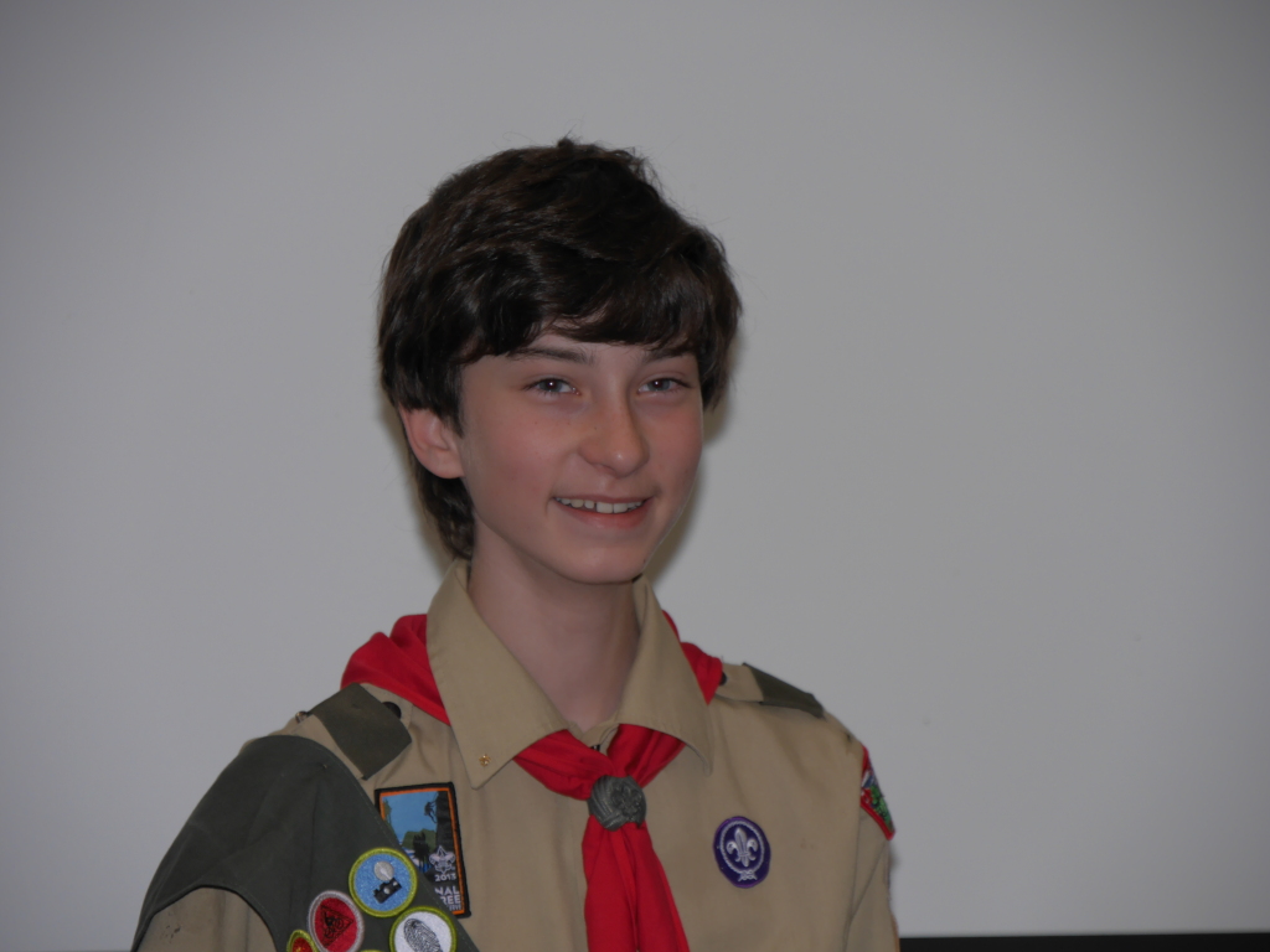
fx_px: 7118
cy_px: 476
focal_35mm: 194
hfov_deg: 10.2
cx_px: 635
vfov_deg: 7.7
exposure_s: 1/125
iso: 200
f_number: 5.4
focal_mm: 97
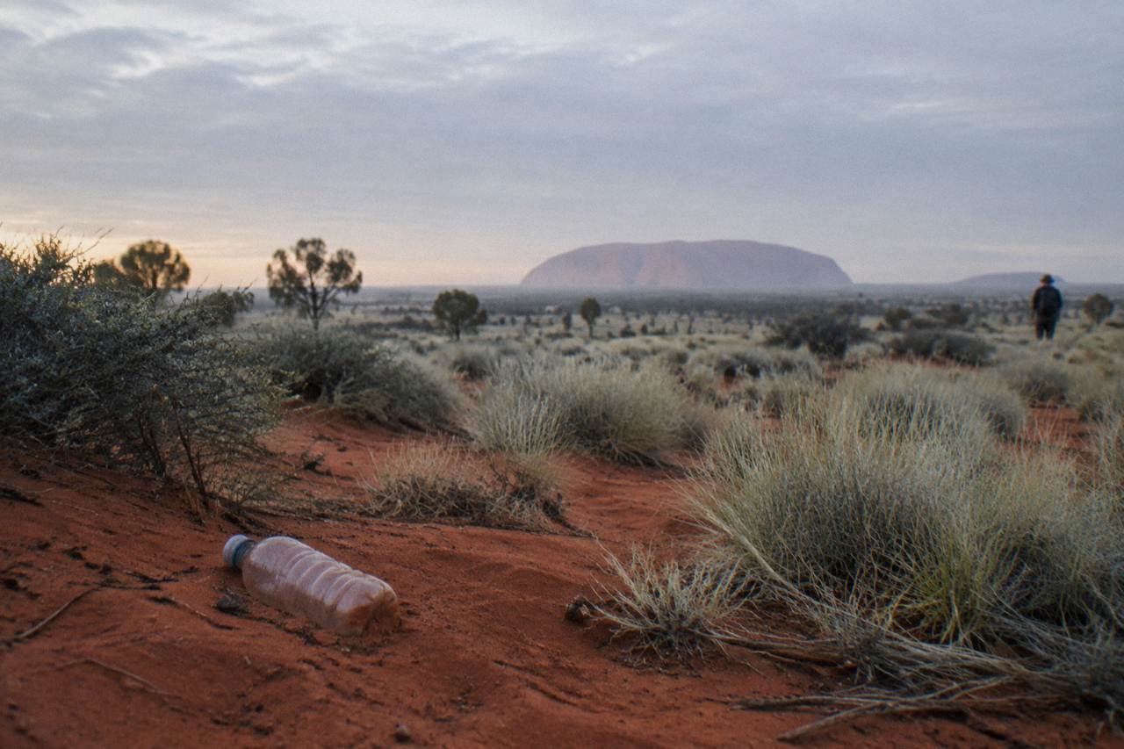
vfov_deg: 28.6
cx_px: 562
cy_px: 374
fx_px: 1467
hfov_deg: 41.9
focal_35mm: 47
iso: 6400
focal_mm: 47
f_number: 9
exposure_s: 1/25
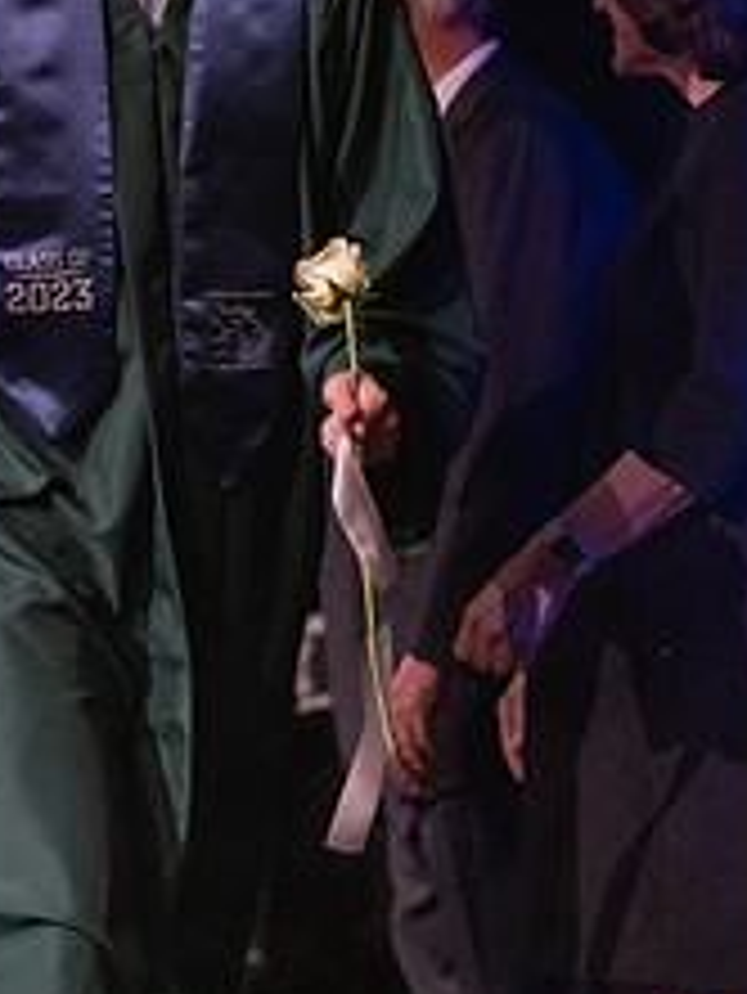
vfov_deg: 10.0
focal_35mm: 196
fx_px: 5634
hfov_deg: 7.6
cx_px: 176
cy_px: 54
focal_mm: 100
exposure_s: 1/1000
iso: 16000
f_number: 2.8
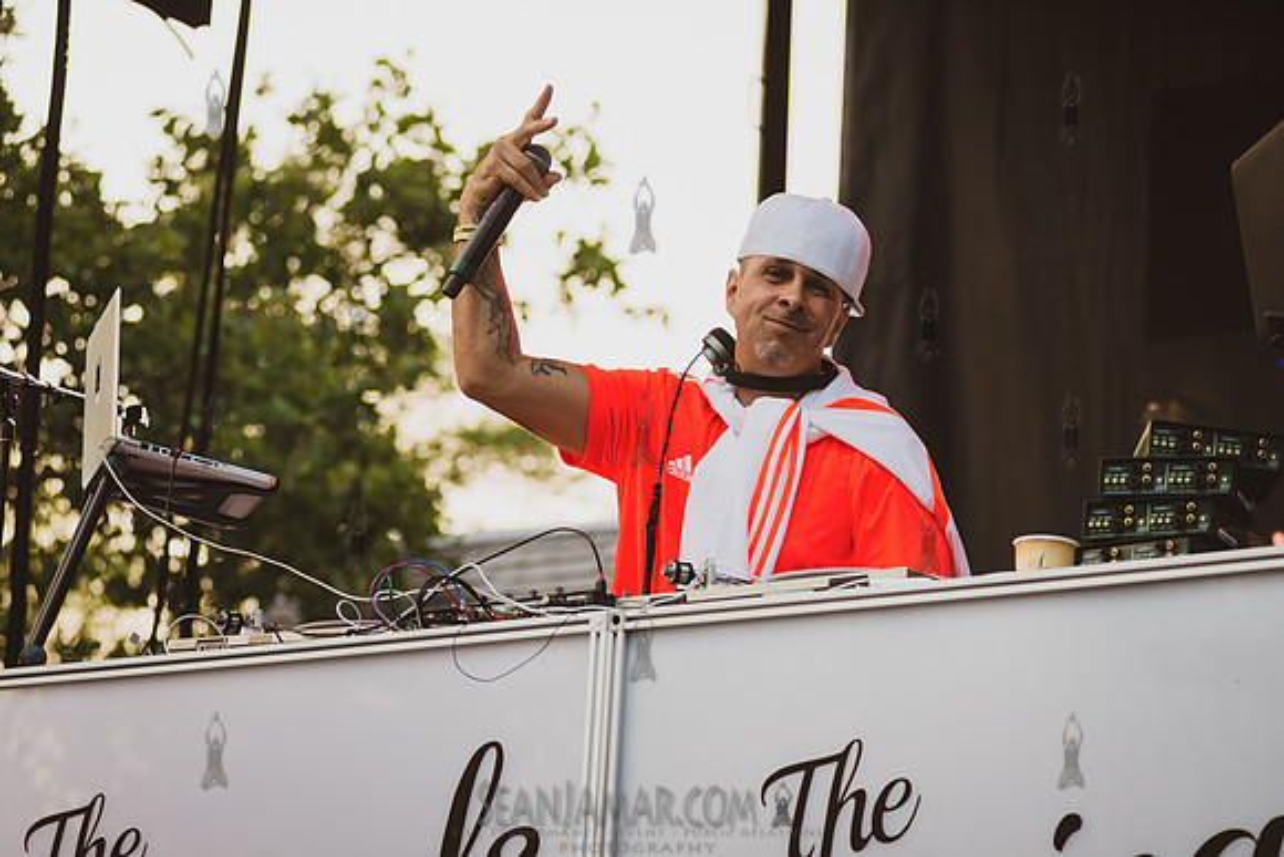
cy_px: 459
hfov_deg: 17.8
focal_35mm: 115
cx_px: 802
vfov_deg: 11.9
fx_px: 4099
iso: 1000
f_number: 4.5
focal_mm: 92
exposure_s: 1/640
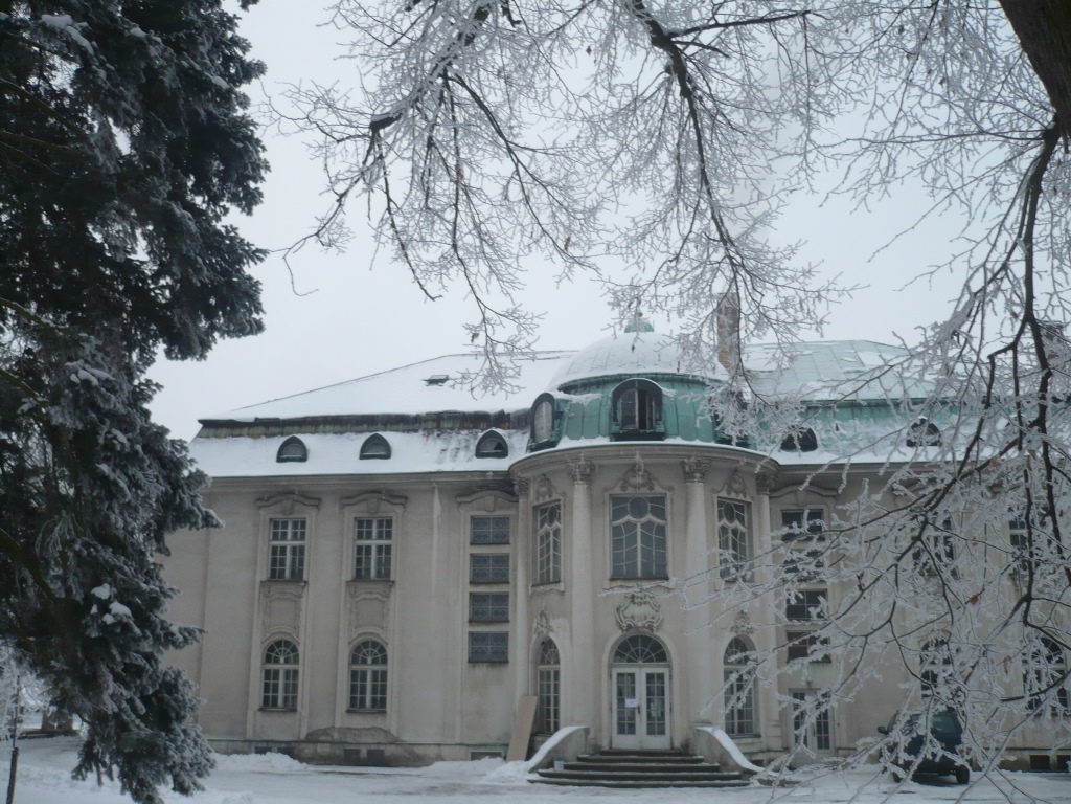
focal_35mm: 35
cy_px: 402
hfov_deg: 52.6
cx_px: 536
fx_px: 1083
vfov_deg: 40.7
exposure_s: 1/125
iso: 100
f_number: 2.8
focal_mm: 5.8
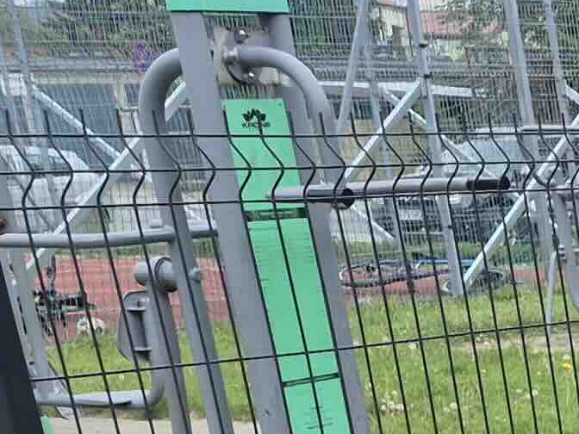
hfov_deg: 11.7
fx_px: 2292
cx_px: 1413
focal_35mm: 137
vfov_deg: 9.5
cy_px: 1062
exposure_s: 1/684
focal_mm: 5.4
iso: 25
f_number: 1.8
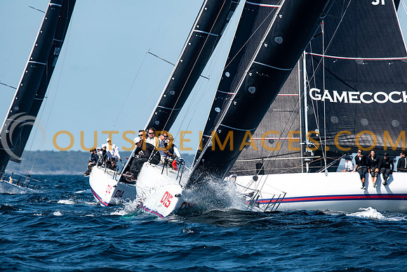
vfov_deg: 2.8
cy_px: 136
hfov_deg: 4.2
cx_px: 204
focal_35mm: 486
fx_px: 5499
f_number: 5
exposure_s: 1/3200
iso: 320
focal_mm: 300
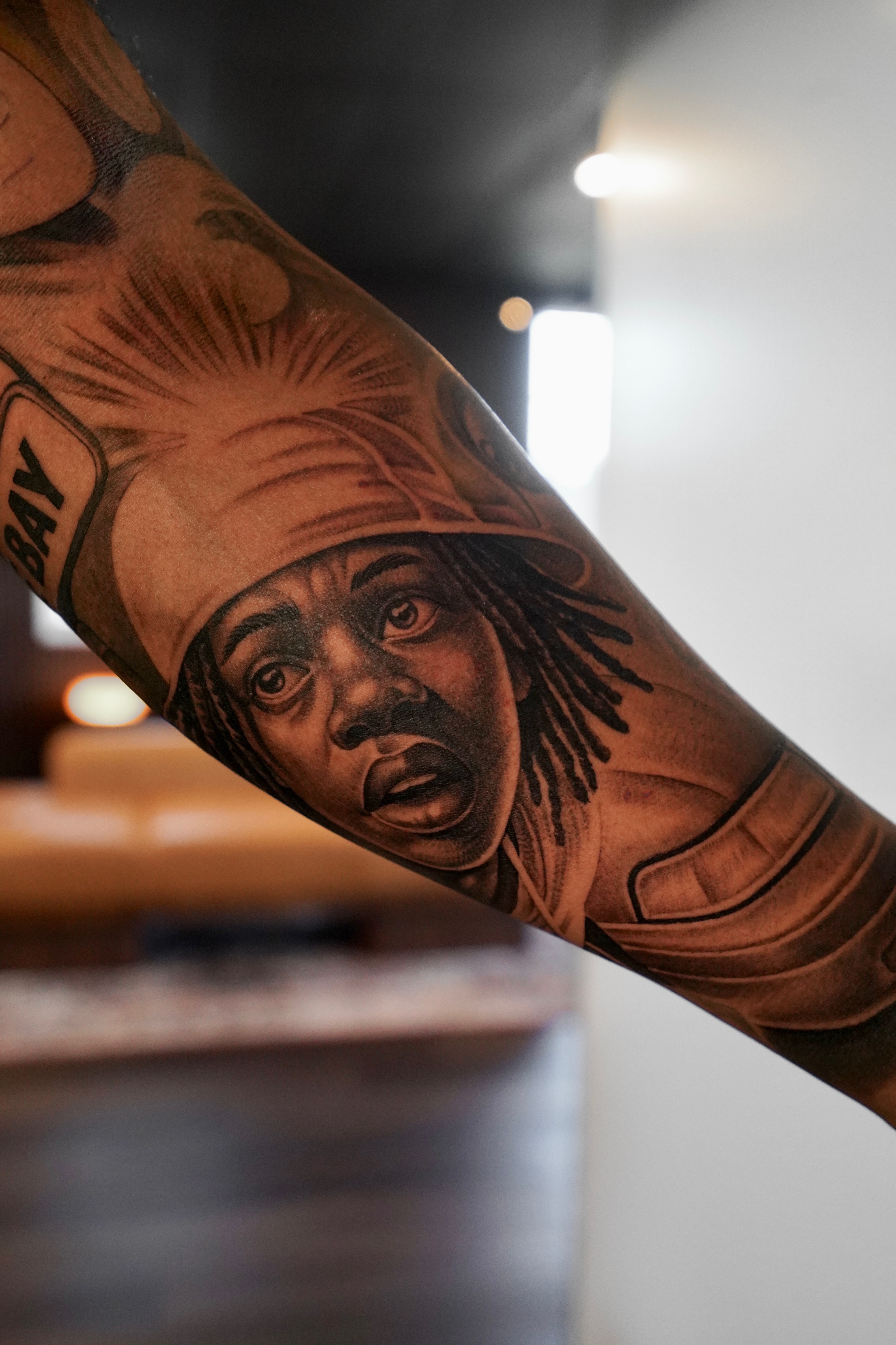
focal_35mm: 35
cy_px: 672
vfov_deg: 54.4
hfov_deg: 37.9
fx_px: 1307
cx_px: 448
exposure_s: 1/60
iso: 3200
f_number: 4
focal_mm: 35
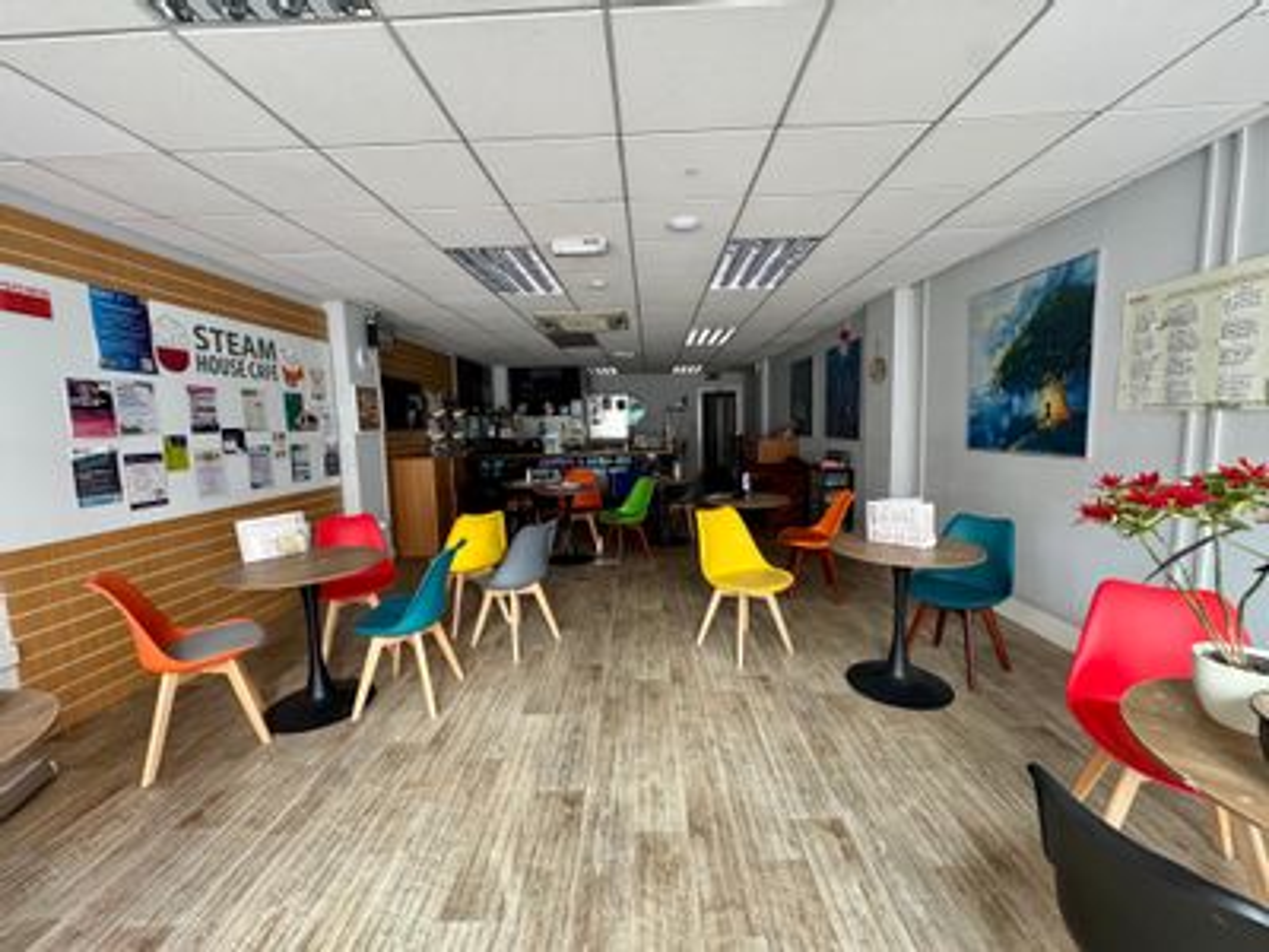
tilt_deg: -5.8
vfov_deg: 85.7
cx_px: 634
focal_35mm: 14
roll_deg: +2.2
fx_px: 513
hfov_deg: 102.1
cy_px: 476
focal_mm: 2.22
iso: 320
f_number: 2.2
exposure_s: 1/67
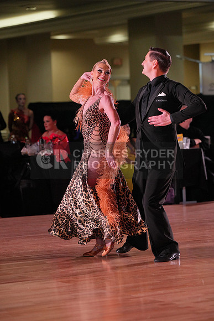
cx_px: 107
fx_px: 1230
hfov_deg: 9.9
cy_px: 160
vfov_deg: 14.9
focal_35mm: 138
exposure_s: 1/500
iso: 2500
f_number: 4
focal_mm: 138
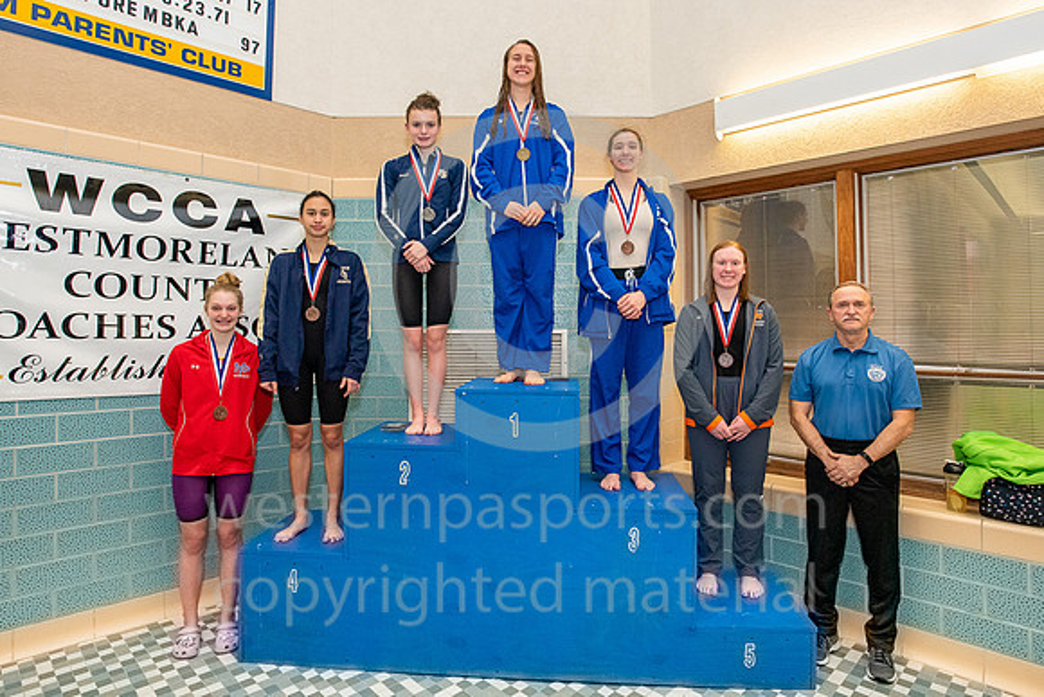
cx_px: 523
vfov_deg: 60.9
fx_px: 591
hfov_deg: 83.0
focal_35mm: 20
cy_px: 312
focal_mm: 17
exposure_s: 1/200
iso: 2000
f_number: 8
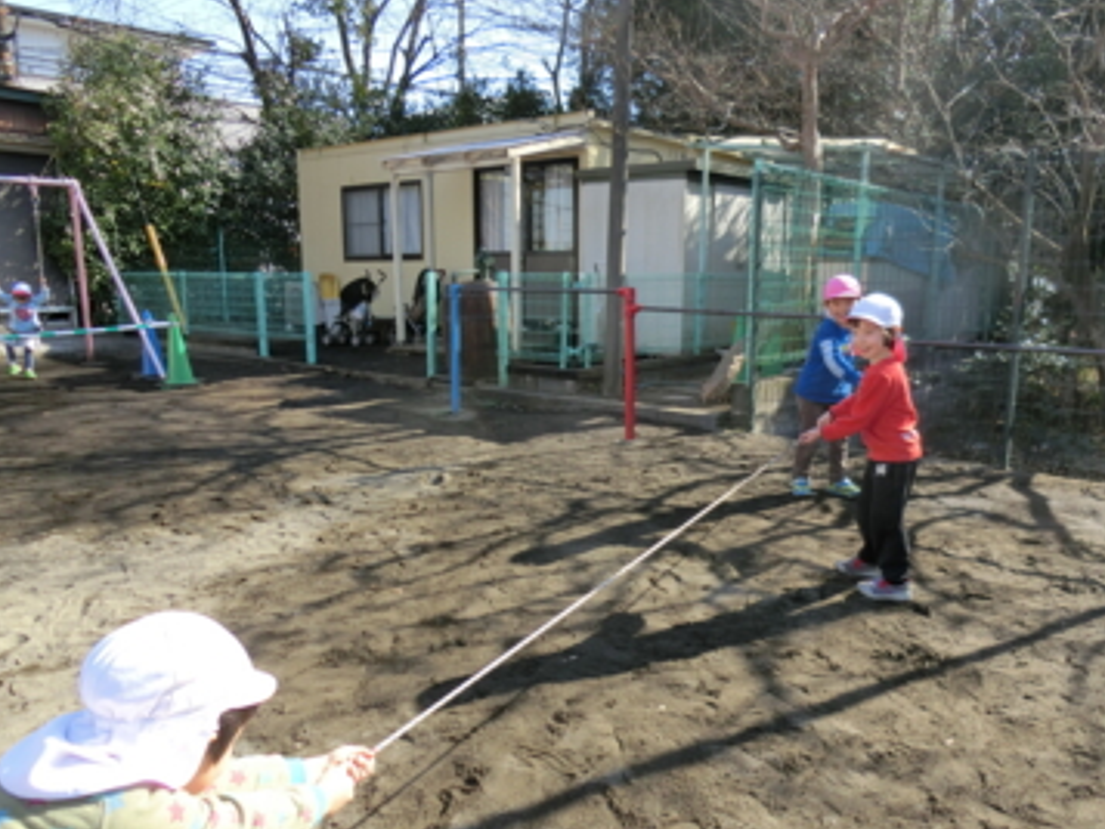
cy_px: 442
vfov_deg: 49.7
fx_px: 894
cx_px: 582
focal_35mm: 28
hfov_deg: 63.4
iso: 80
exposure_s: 1/250
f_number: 3.5
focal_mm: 4.5
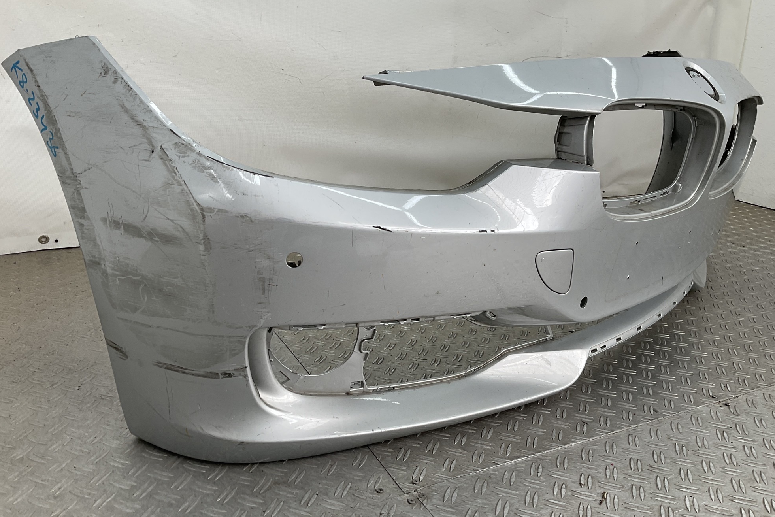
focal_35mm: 31
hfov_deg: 60.3
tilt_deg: -19.1
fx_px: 667
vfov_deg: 42.3
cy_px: 257
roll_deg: -4.4
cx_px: 391
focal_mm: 3
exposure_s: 1/179
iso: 16
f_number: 1.8
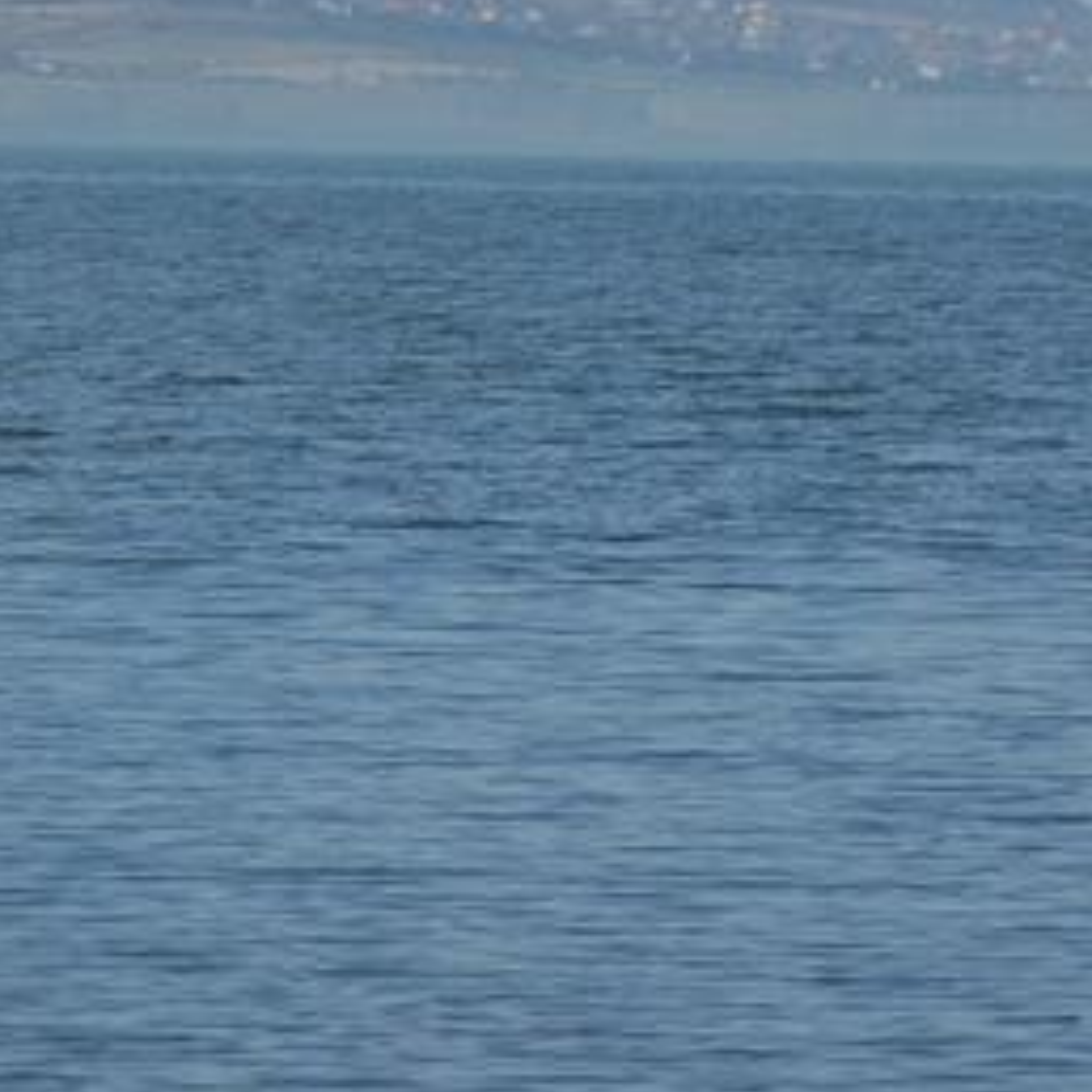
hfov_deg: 3.7
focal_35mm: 467
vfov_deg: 3.7
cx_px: 197
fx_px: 16685
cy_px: 8
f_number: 6.7
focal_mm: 105
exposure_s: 1/750
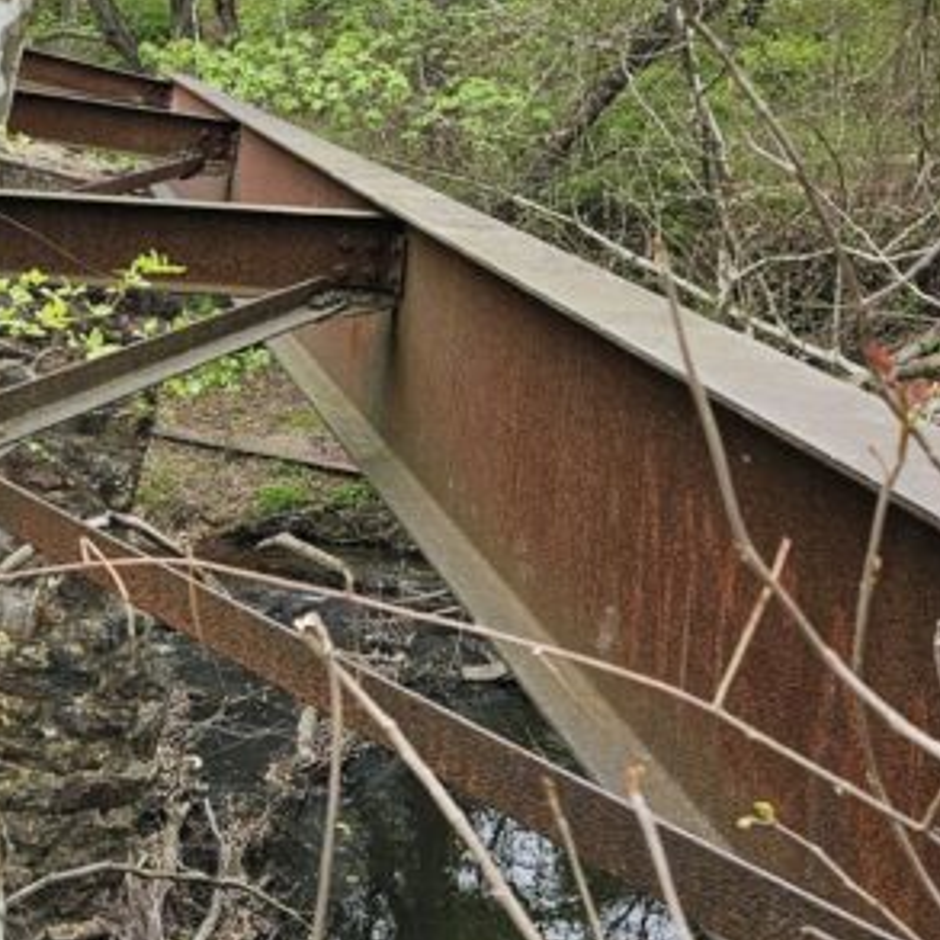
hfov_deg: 23.0
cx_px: -67
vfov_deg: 23.9
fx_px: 2181
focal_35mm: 71
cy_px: 180
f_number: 1.8
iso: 25
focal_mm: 5.4
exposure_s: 1/211
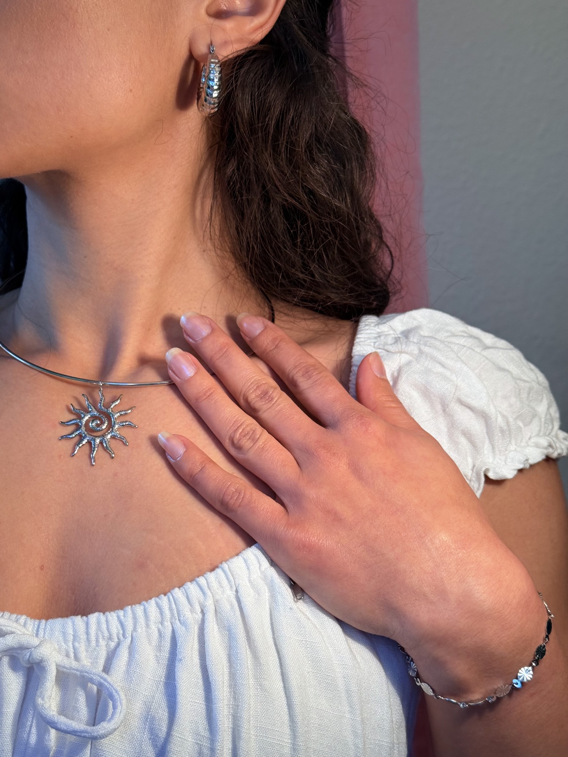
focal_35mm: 48
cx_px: 284
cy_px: 378
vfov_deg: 39.7
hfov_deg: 30.3
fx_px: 1050
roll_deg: -2.3
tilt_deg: -2.4
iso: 80
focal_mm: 6.76
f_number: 1.78
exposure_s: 1/337
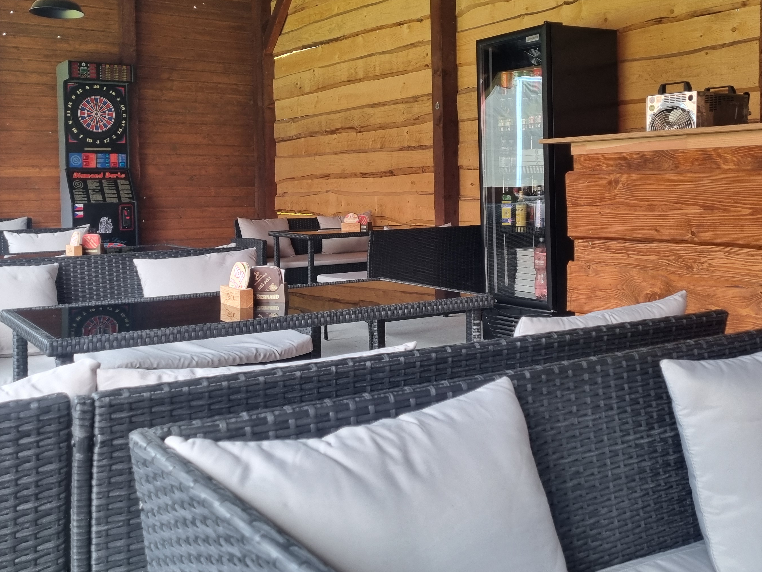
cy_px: 222
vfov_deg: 36.6
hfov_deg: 47.8
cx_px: 348
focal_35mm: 39
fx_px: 859
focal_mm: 5.4
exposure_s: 1/100
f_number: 1.8
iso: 125
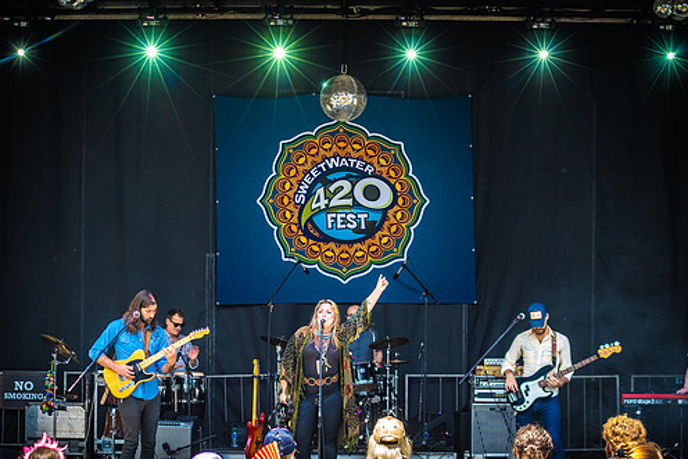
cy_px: 264
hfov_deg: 22.1
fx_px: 1759
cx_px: 327
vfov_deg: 14.9
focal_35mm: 92
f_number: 5.6
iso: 400
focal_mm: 75
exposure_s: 1/320
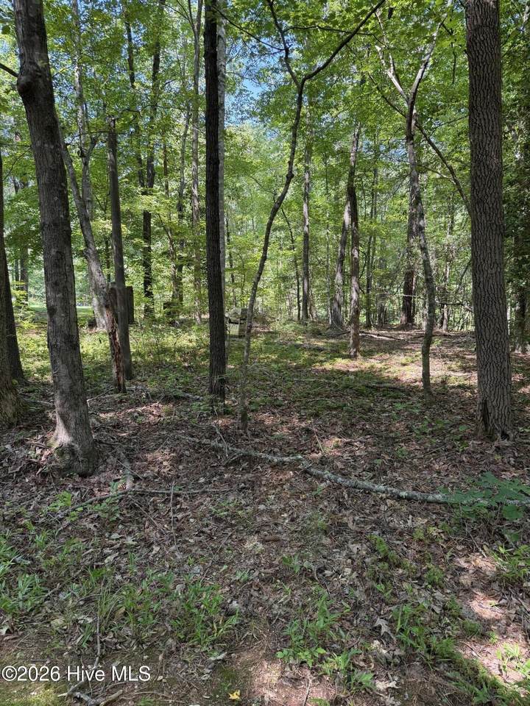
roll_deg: +0.3
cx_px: 265
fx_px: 490
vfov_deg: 71.6
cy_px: 353
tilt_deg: -6.7
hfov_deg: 56.8
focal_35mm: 24
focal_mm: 6.76
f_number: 1.78
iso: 100
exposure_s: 1/187
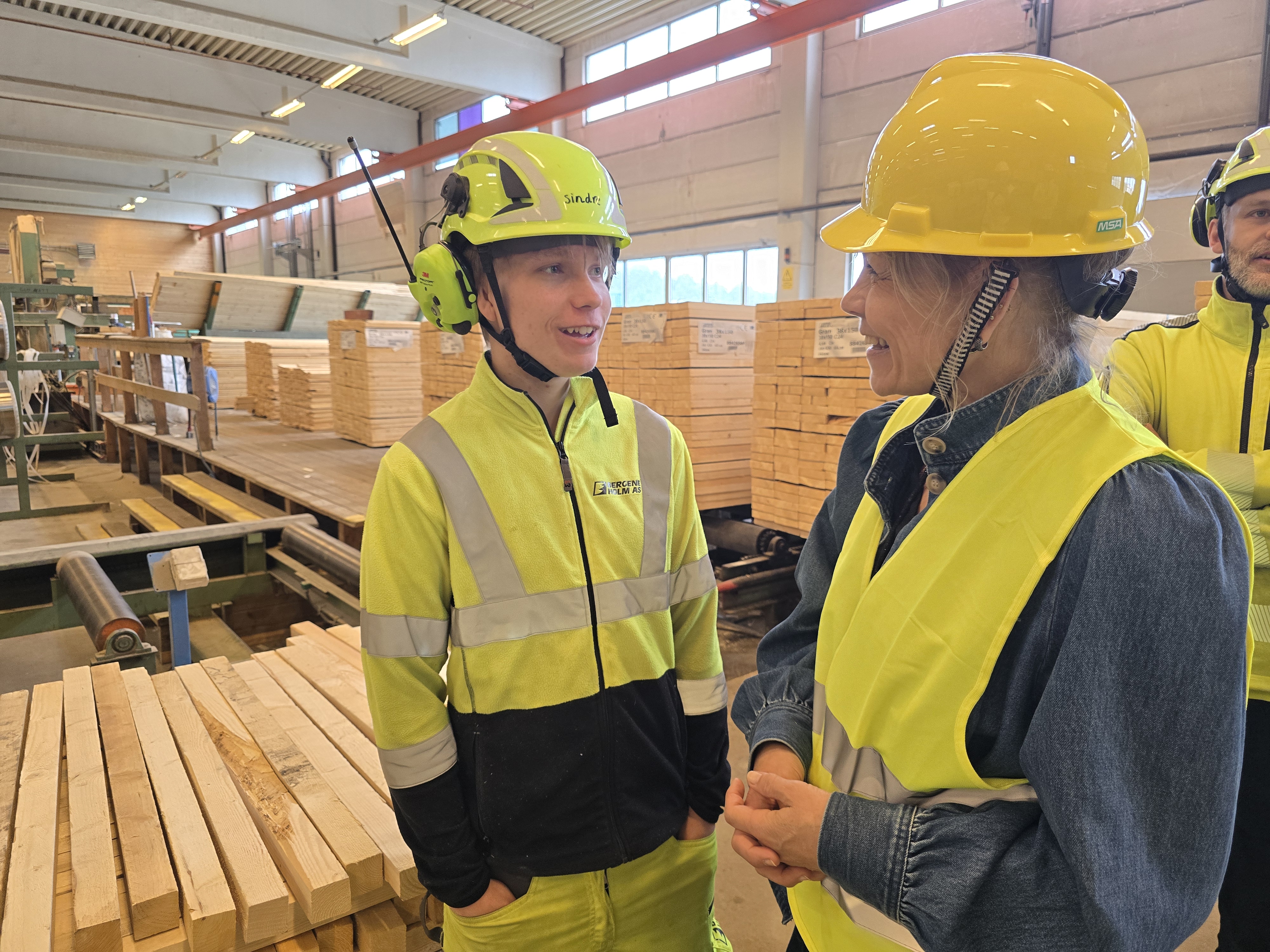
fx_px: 844
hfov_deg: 73.9
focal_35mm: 23
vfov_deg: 58.9
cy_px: 476
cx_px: 635
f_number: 1.7
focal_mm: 6.3
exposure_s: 1/100
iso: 160
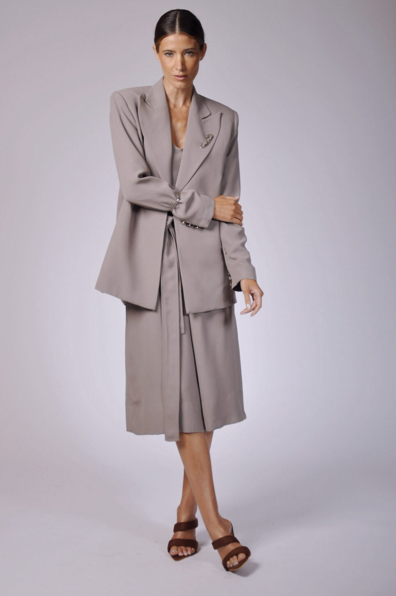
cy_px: 294
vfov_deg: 26.7
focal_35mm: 76
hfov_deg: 17.9
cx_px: 190
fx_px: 1257
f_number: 5
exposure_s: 1/200
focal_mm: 48
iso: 200
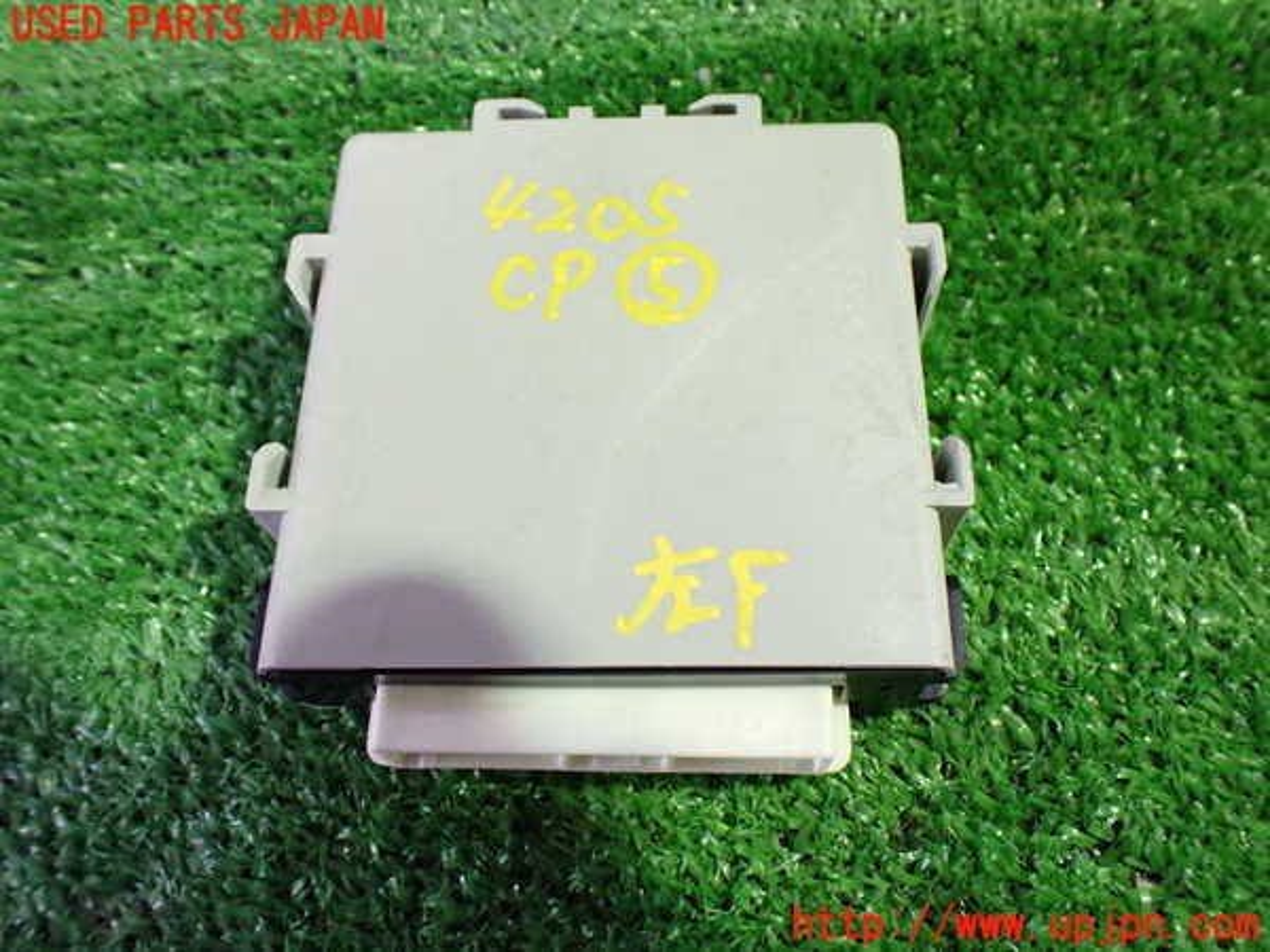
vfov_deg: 46.8
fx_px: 1101
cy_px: 476
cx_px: 635
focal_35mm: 30
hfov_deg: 60.0
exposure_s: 1/50
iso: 800
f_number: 2.3
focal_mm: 5.4
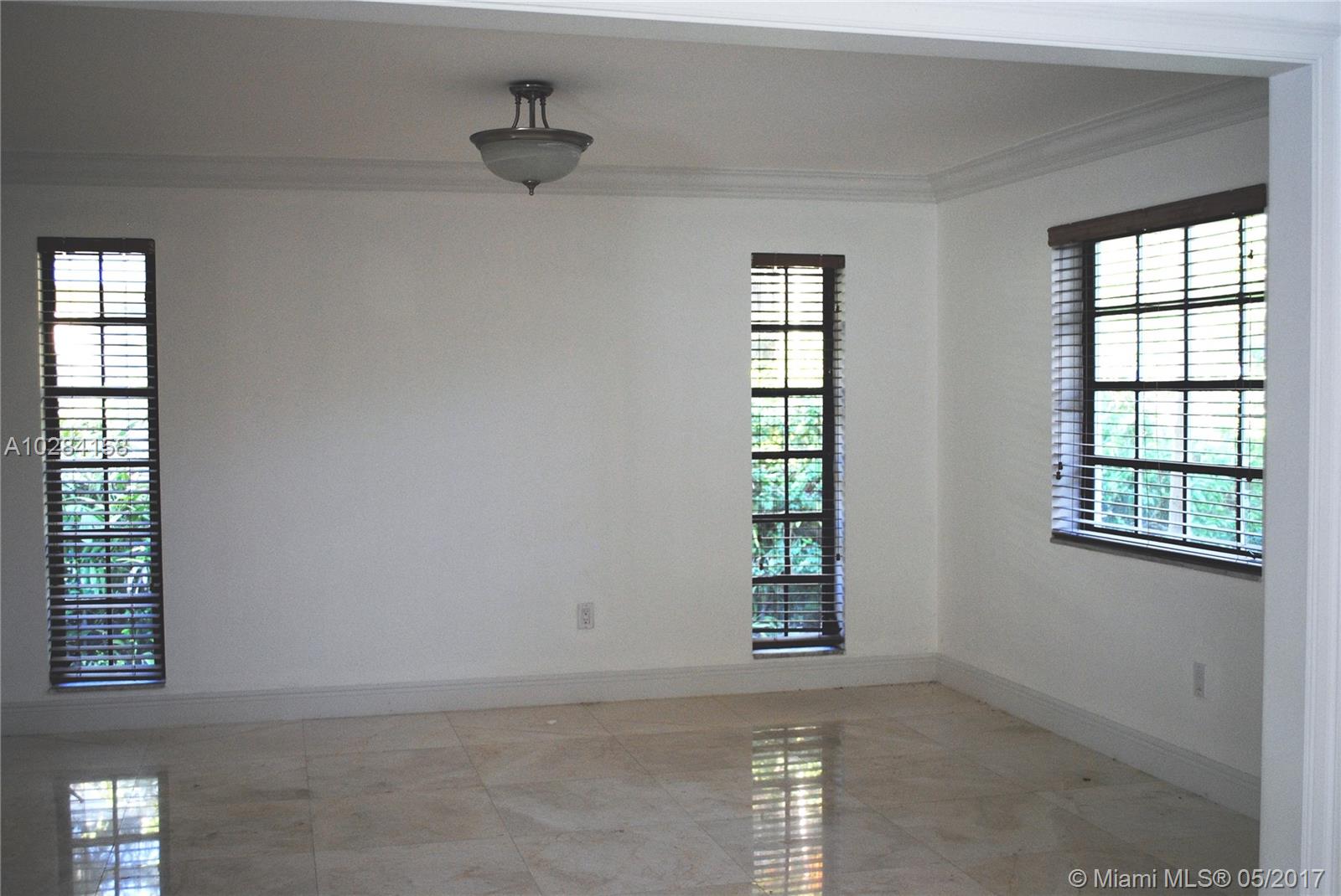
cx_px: 670
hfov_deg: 49.5
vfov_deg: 34.3
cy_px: 448
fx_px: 1454
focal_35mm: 39
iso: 400
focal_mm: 26
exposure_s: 1/30
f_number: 4.2
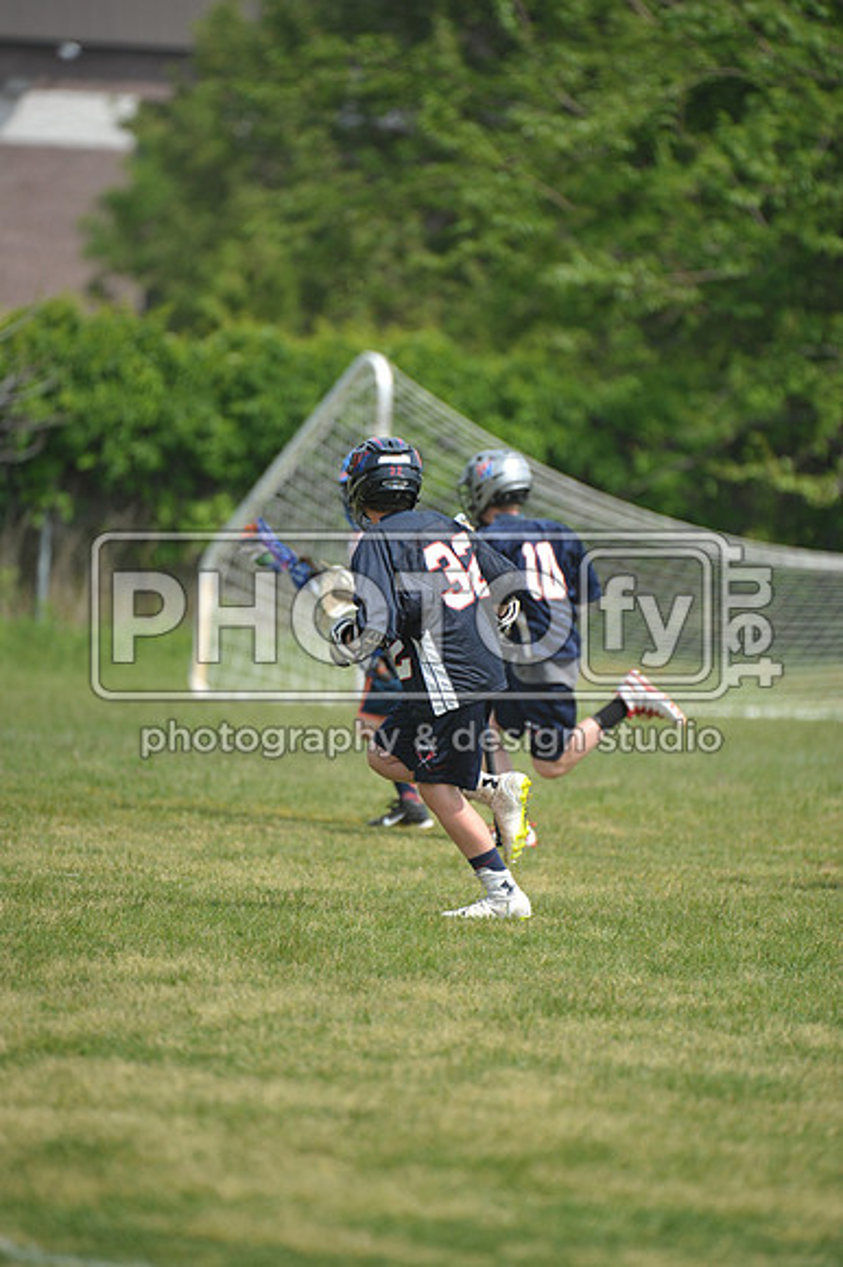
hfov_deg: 3.6
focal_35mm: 380
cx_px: 422
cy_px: 634
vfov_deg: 5.4
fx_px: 13362
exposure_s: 1/3200
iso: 640
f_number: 4
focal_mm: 380
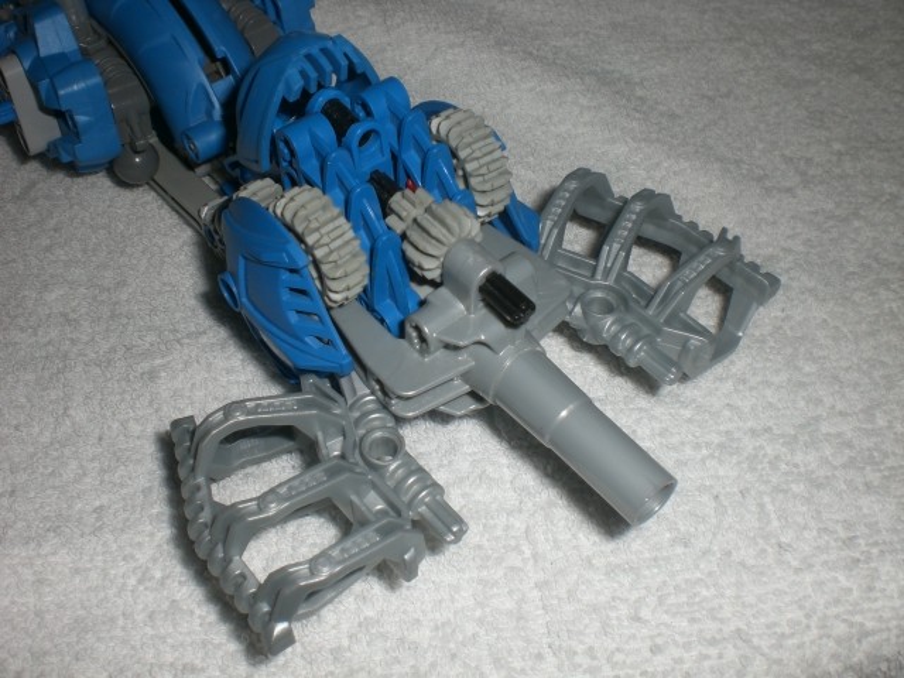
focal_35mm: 38
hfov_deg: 49.0
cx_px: 452
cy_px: 339
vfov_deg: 37.7
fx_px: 992
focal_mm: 6.3
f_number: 4.4
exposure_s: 1/60
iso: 50
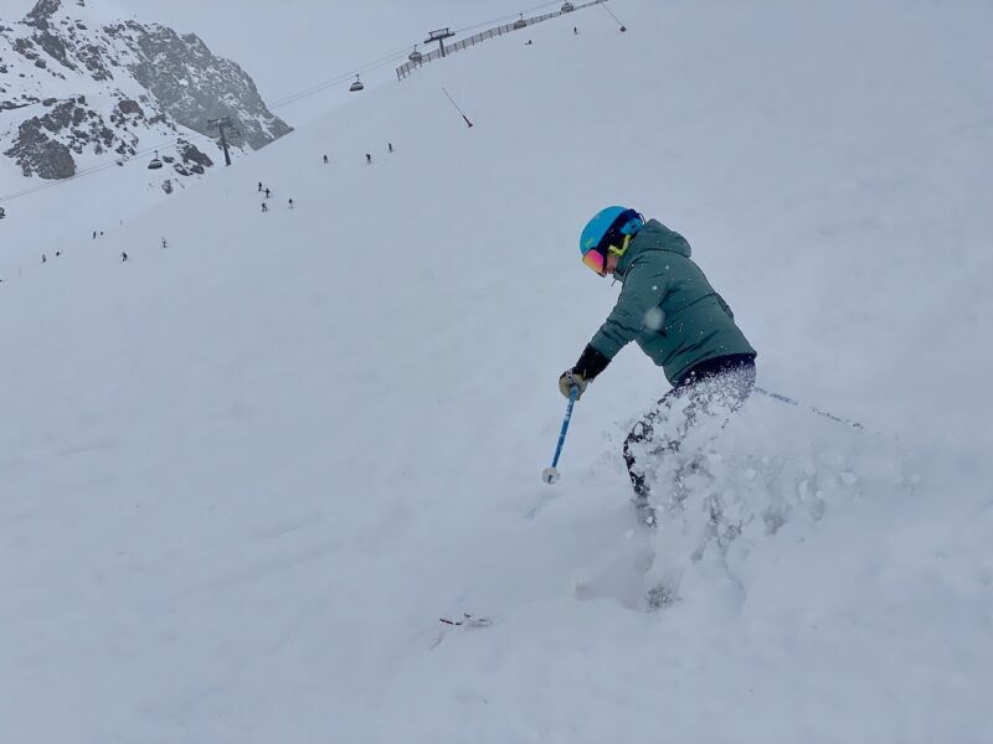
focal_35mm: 52
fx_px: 1492
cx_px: 496
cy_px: 372
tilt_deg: -0.1
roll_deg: -2.0
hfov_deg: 36.8
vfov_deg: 28.0
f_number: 2
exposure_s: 1/11905
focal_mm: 6
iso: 25
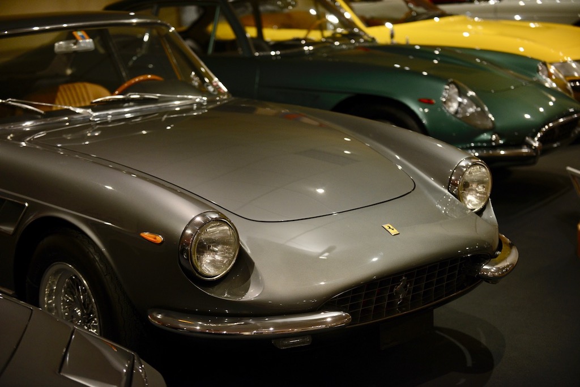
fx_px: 1128
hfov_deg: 28.8
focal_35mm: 70
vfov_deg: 19.5
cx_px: 290
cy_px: 194
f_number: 2.8
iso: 1250
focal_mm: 70
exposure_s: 1/80
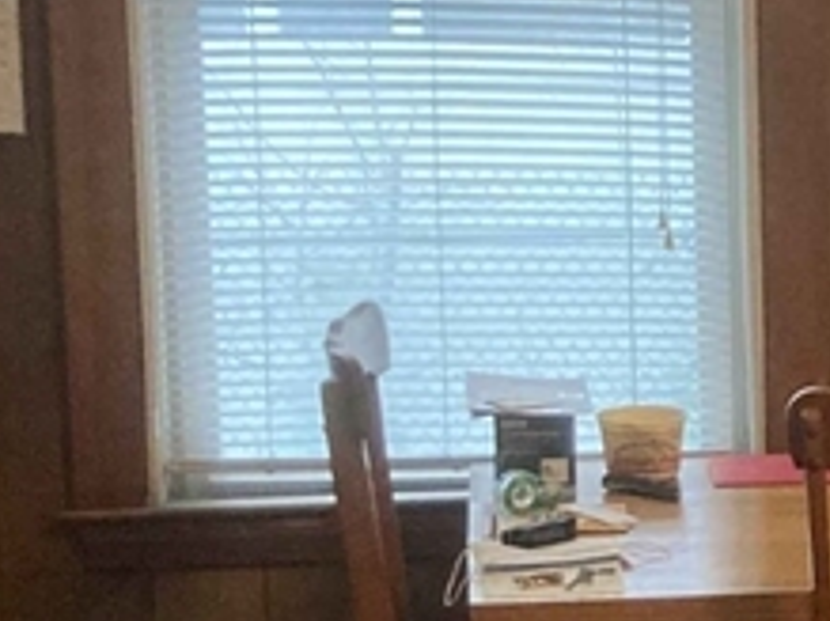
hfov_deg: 13.4
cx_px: 1520
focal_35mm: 131
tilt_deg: -10.5
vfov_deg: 11.3
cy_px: 523
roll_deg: -2.4
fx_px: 3139
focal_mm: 3.99
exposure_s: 1/40
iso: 320
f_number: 1.8
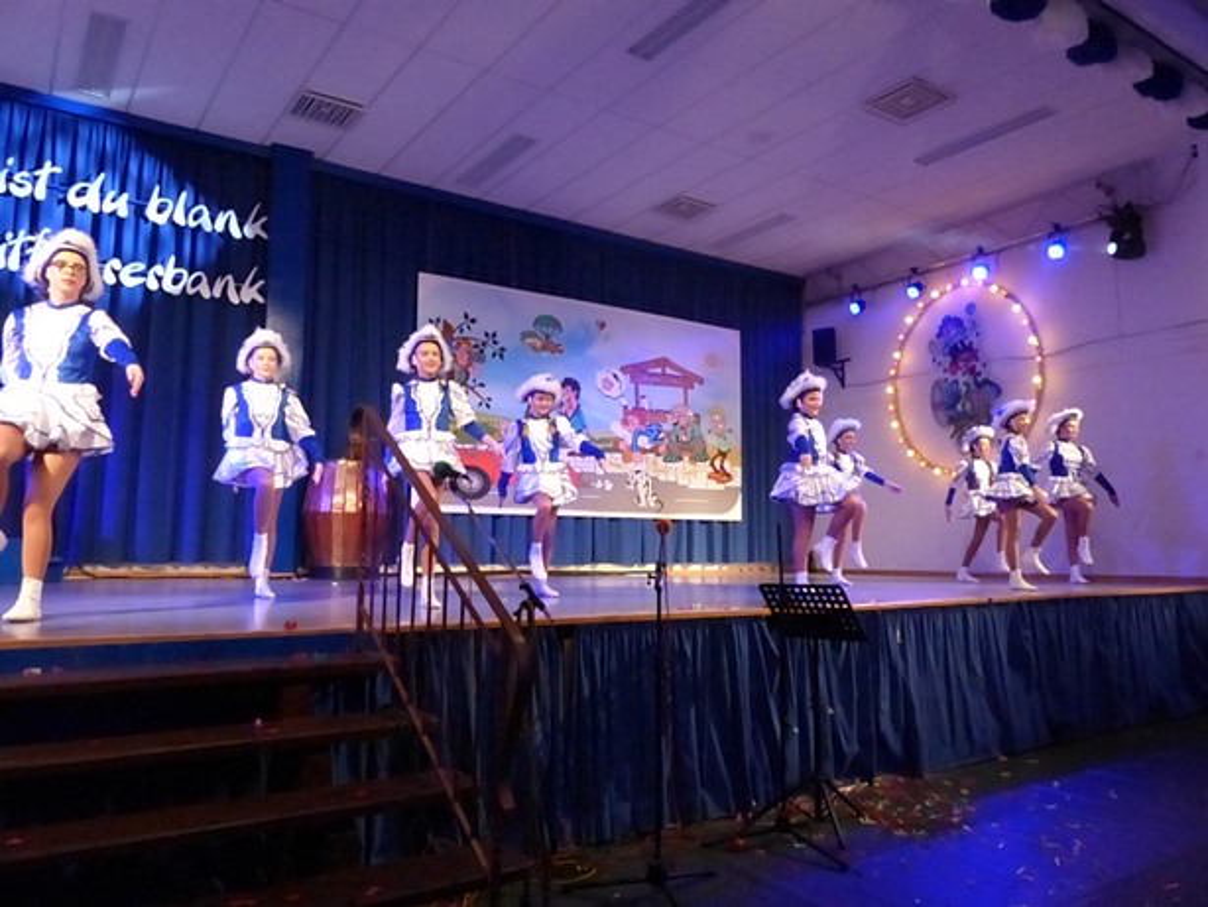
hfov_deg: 69.4
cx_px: 604
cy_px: 454
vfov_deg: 54.9
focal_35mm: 25
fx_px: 873
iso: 1600
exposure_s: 1/160
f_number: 4
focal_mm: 4.5
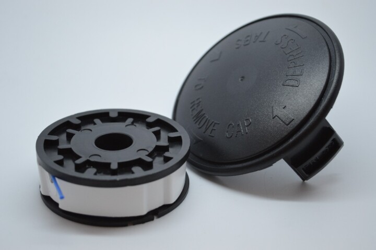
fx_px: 658
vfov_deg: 21.5
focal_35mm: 63
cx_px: 188
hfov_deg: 31.9
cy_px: 125
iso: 400
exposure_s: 1/80
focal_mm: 42
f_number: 5
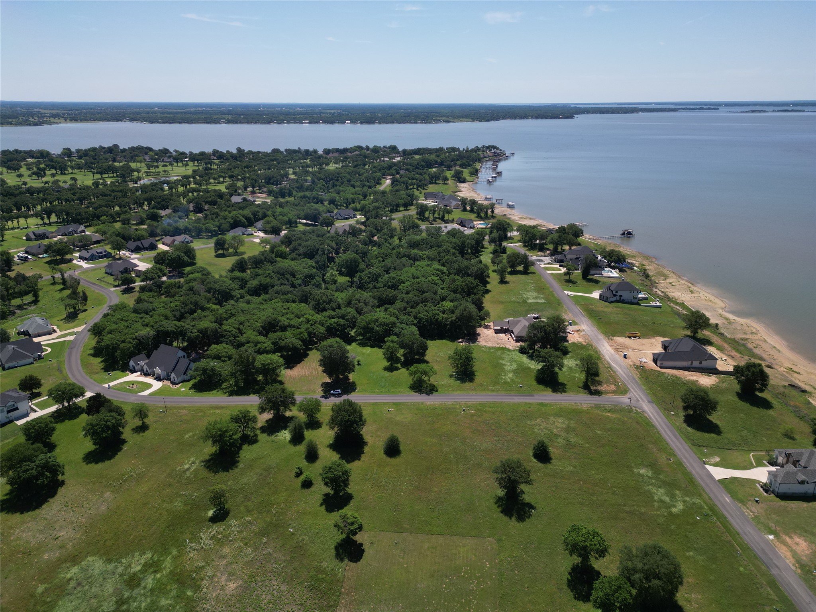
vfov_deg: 56.8
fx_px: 566
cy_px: 306
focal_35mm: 24
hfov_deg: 71.6
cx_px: 408
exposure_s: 1/4000
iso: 130
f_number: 1.7
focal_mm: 6.72
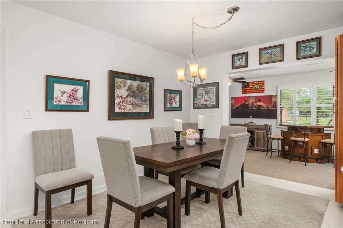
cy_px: 114
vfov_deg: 61.9
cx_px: 172
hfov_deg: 84.0
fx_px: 191
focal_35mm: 20
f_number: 11
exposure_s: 1/3
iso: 400
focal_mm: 20
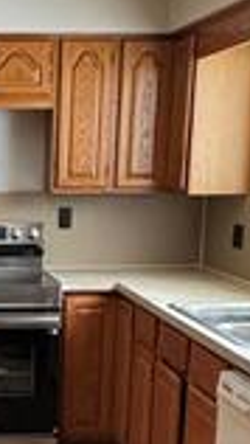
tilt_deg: -15.0
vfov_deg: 27.7
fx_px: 871
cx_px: -81
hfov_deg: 15.5
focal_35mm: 74
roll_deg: -1.5
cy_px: 385
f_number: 2.2
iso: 320
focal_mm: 2.22
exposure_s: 1/60
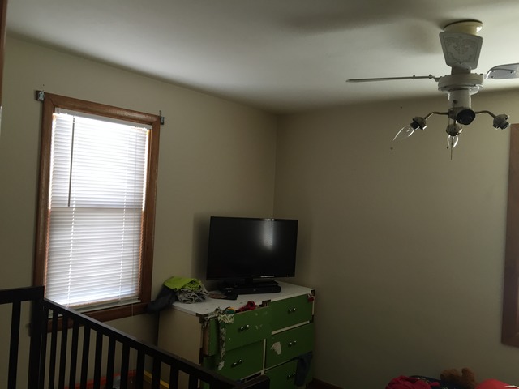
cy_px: 194
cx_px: 260
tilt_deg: +0.1
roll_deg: -1.9
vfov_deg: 48.2
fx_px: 435
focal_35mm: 29
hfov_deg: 61.7
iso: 32
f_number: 2.2
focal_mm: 4.15
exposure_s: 1/30
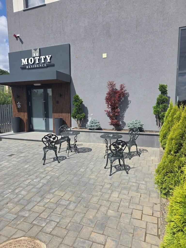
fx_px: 165
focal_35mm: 23
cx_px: 93
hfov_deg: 58.9
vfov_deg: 73.9
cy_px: 124
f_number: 1.7
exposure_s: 1/7333
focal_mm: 6.25
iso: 80
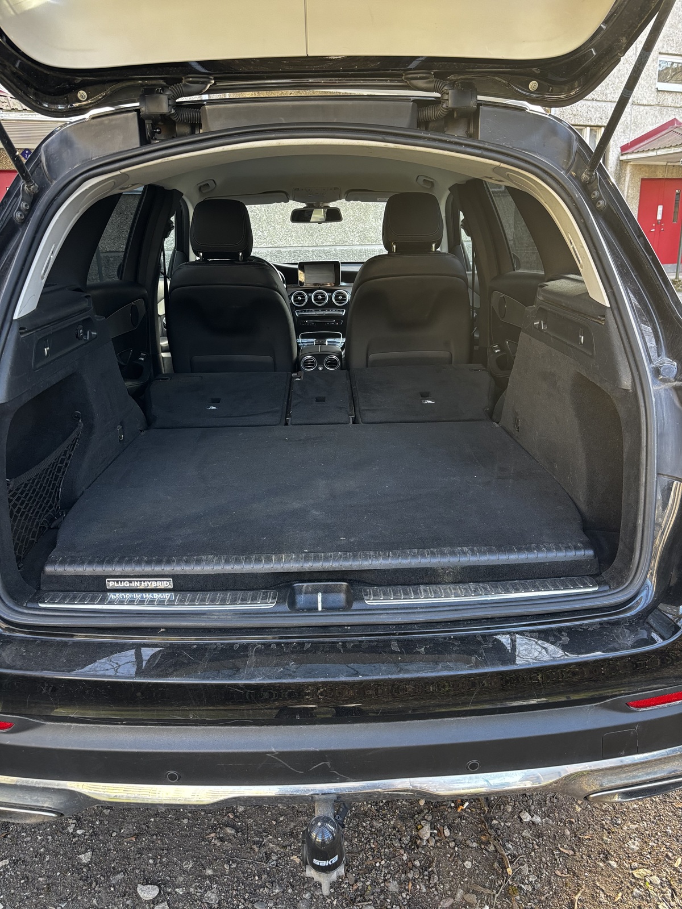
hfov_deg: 53.1
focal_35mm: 26
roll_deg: +2.1
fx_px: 683
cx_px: 341
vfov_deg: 67.3
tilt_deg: -16.9
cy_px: 454
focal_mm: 5.96
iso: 125
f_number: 1.6
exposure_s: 1/65
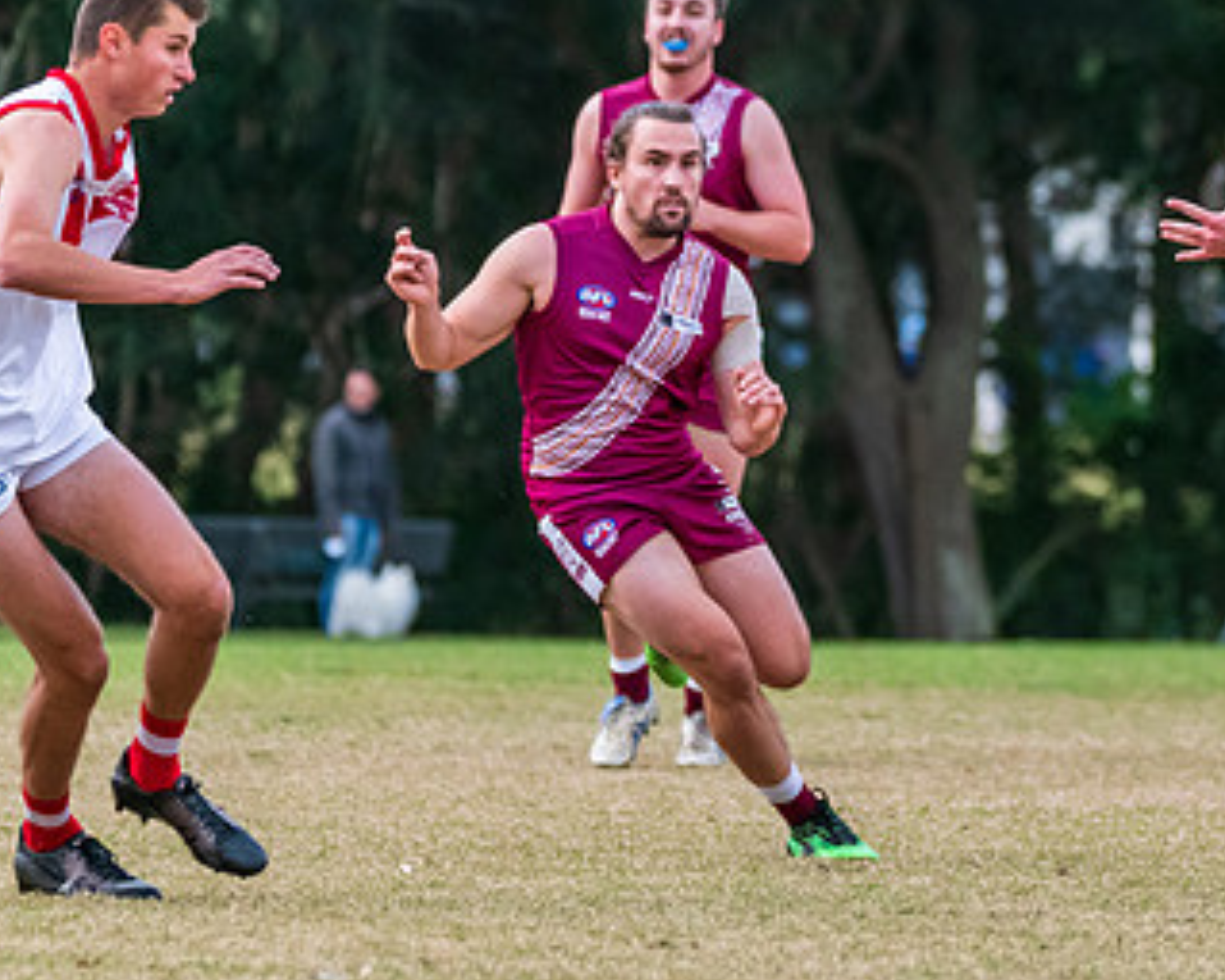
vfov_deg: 2.7
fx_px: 20695
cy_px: 524
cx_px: 1408
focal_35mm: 571
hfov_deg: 3.4
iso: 1800
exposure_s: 1/1250
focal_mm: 260
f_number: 5.6
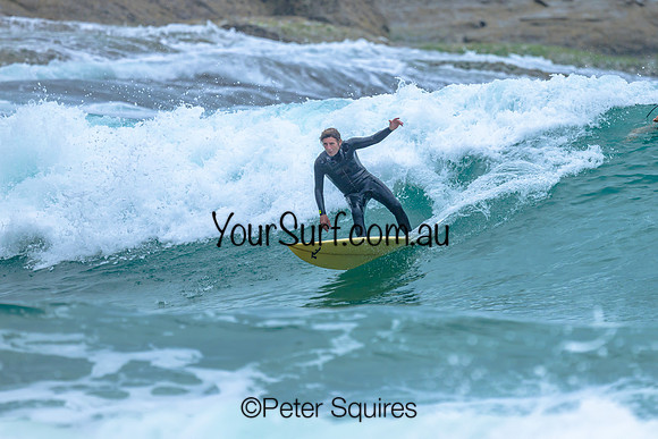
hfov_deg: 1.9
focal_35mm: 1100
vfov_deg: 1.3
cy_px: 196
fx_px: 20102
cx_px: 452
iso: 360
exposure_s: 1/2500
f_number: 6.3
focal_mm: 800
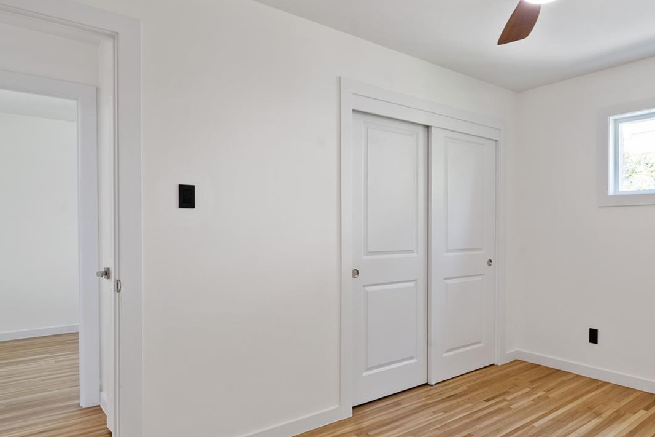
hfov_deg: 71.3
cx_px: 443
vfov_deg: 53.1
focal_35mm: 24
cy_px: 234
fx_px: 437
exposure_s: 1/4
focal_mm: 16
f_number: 8
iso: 100
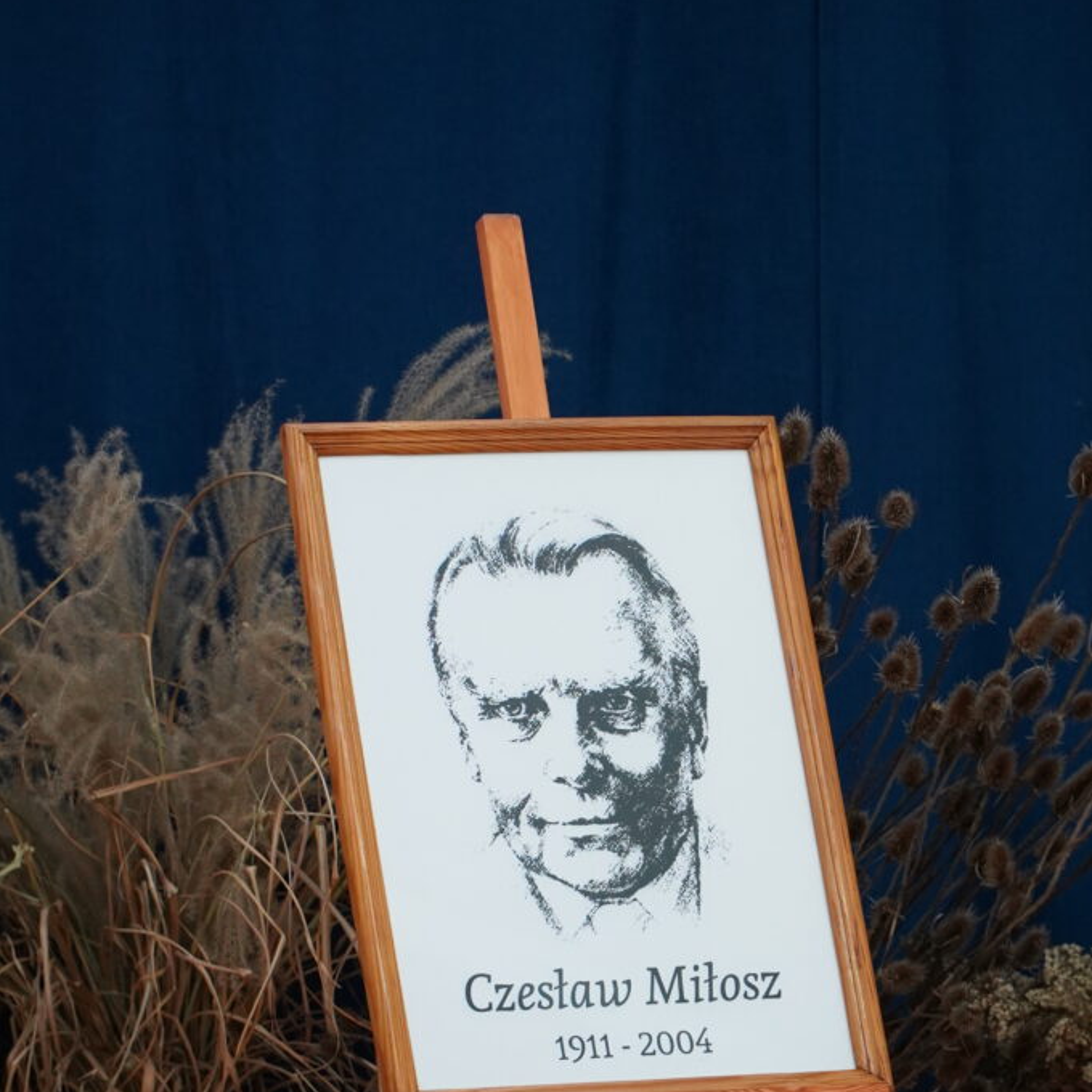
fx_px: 7174
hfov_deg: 8.7
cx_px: 547
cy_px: 710
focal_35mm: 201
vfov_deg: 8.7
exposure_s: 1/160
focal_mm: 105
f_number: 4
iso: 2500
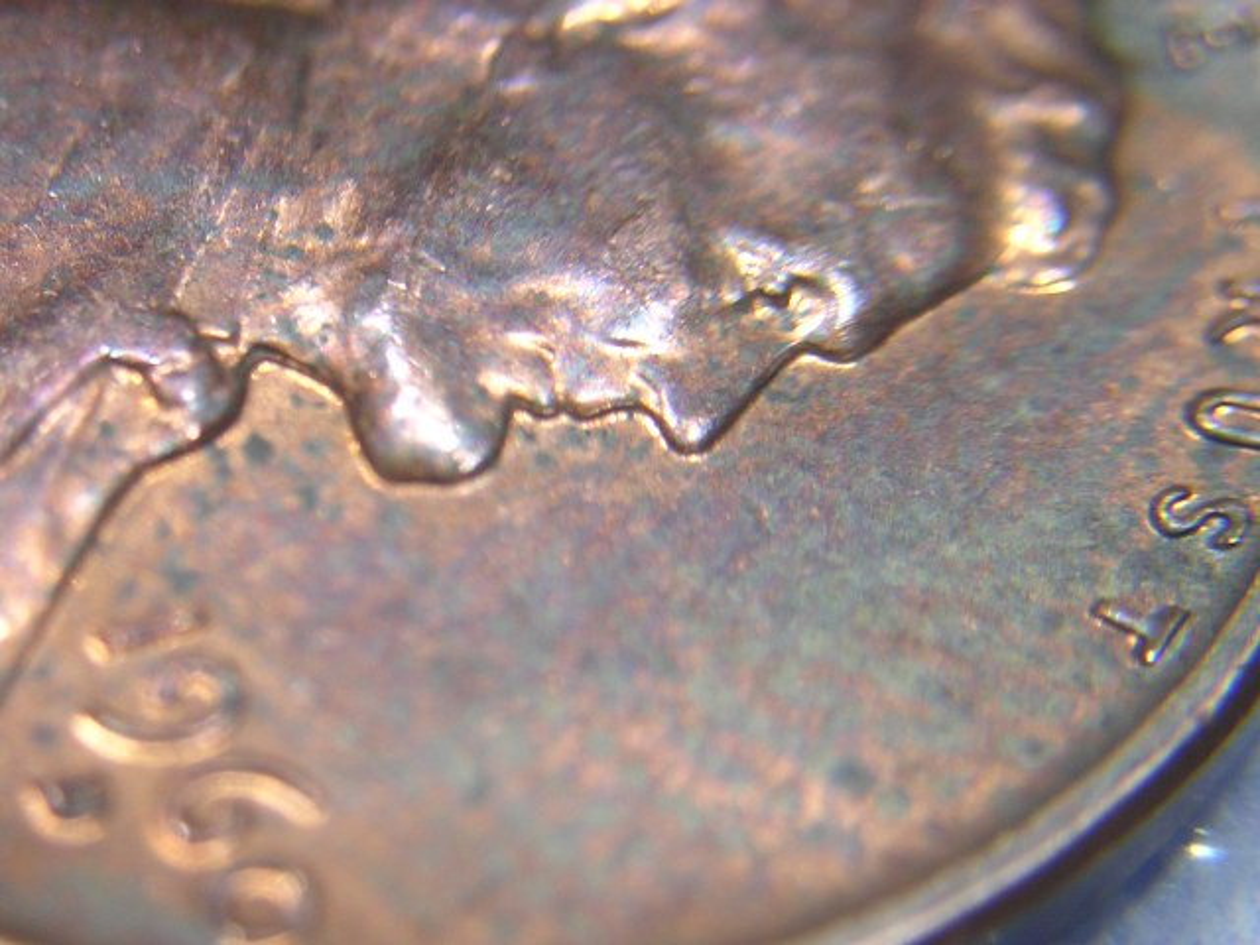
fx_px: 3240
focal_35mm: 89
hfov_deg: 22.0
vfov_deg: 16.6
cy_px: 472
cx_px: 630
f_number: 4.2
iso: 100
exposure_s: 1/6.6
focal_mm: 11.6
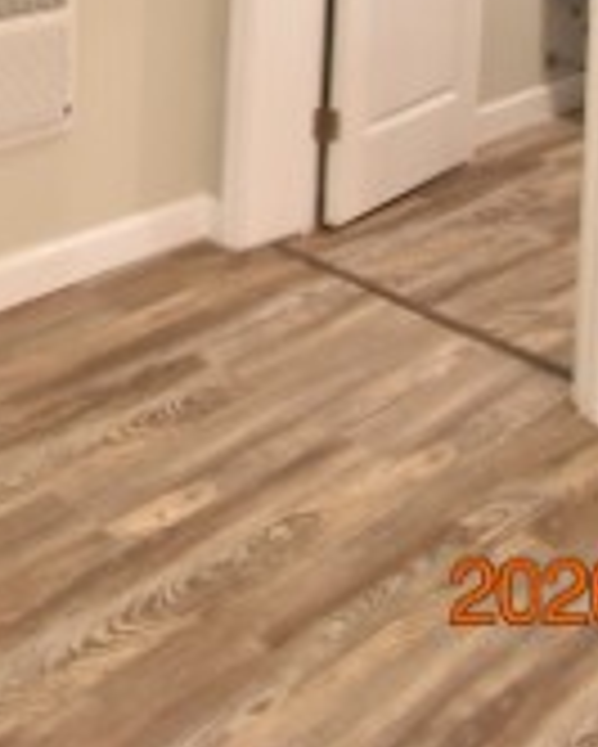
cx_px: -144
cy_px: -324
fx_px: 1348
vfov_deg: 24.9
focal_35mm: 61
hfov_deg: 22.7
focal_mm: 10
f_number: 3.5
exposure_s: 1/15
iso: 800
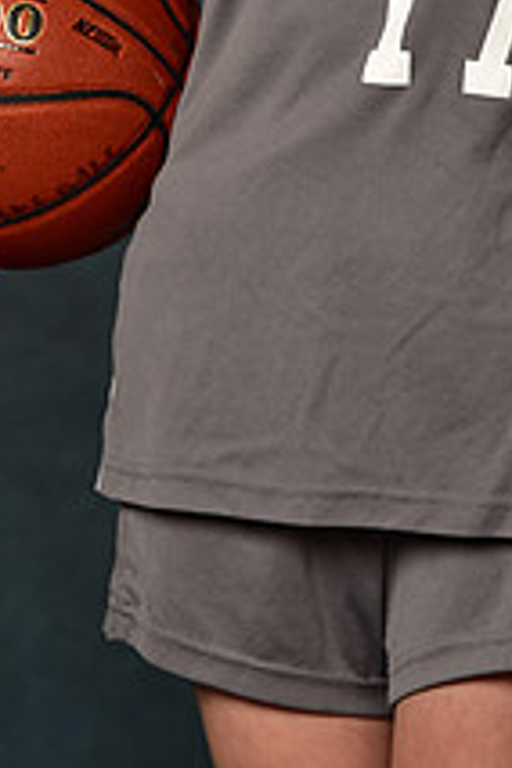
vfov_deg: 5.0
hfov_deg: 3.4
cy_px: -260
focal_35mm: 409
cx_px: 305
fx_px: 8725
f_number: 5
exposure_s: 1/250
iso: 200
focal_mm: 150
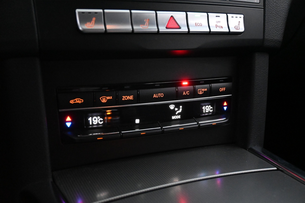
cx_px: 152
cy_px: 102
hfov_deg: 48.7
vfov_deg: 33.6
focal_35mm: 40
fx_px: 337
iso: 9000
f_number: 4.5
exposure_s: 1/40
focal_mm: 26.5
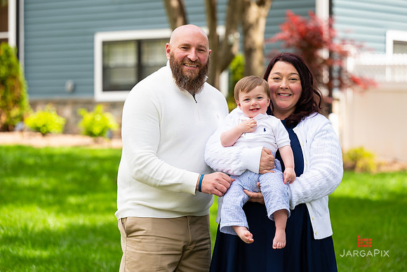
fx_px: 1423
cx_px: 203
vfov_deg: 10.9
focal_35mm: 126
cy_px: 129
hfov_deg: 16.3
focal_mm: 115
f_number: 3.2
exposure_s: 1/1000
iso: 200
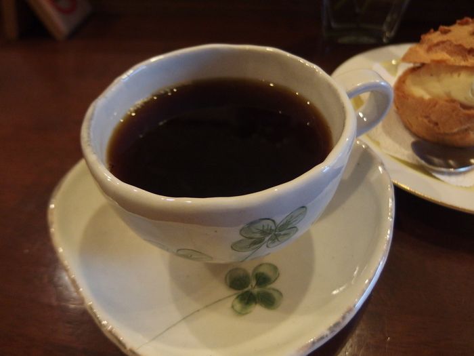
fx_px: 356
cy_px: 178
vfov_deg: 53.1
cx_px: 237
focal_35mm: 26
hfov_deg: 67.3
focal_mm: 4.7
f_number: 1.8
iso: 640
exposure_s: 1/60
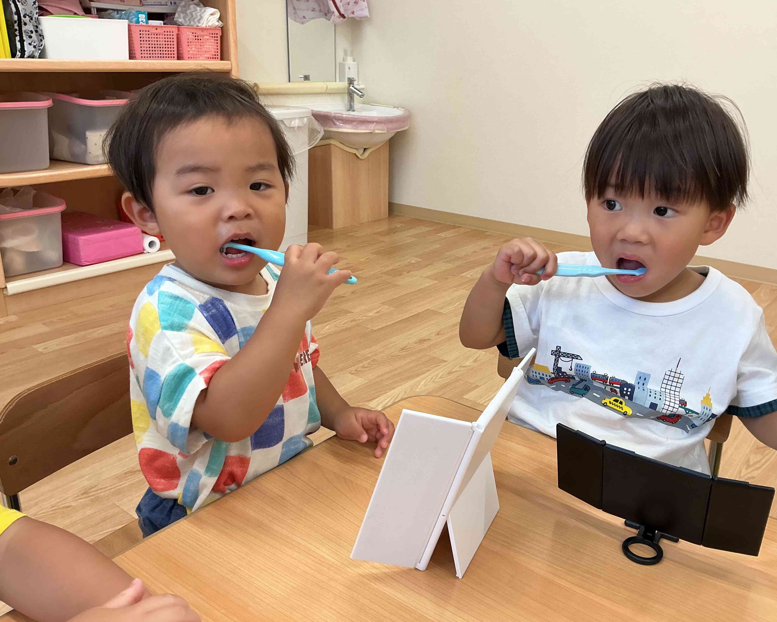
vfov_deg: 47.1
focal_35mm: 31
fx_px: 713
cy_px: 308
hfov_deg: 57.1
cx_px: 418
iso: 50
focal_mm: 3
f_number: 1.8
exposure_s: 1/120
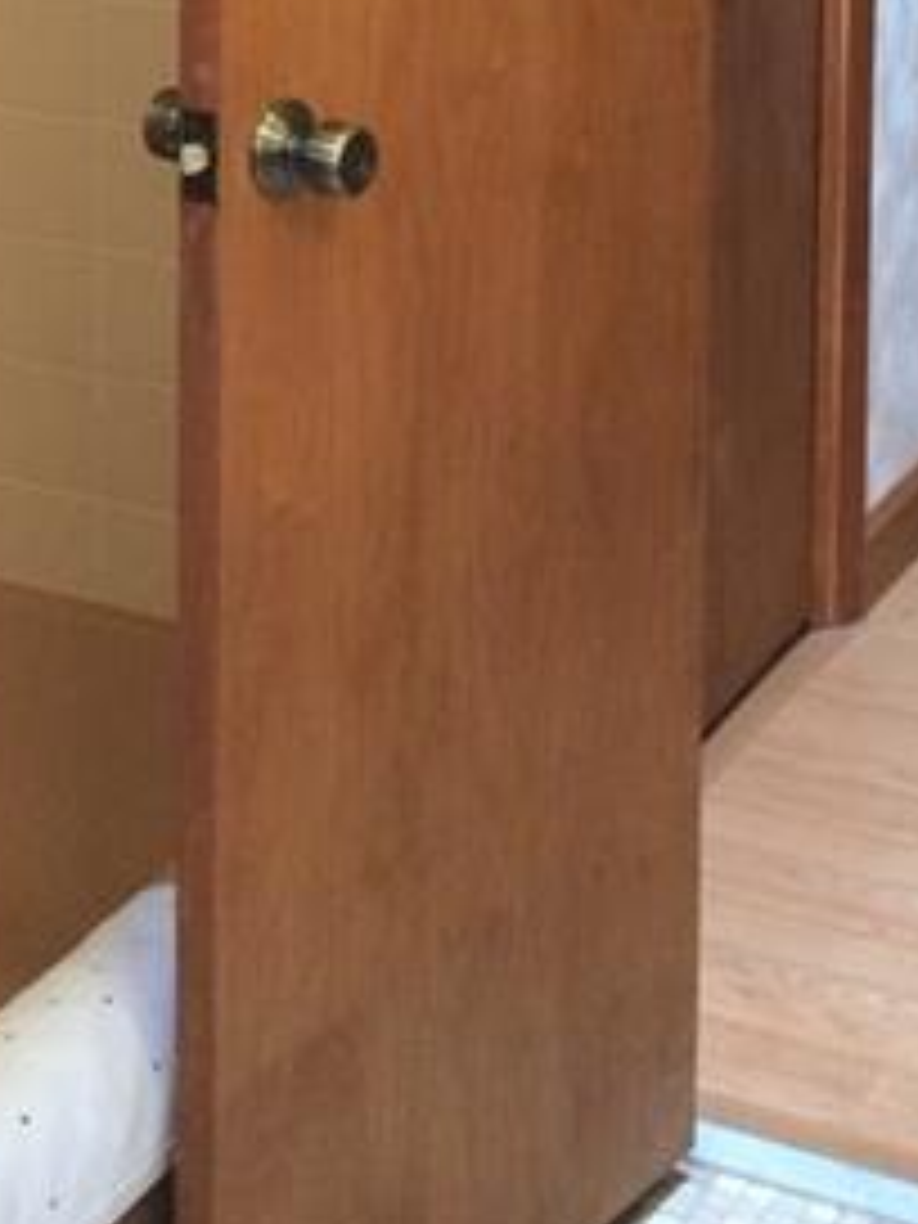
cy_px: -333
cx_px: 220
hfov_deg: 17.9
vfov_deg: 21.7
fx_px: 2899
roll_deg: +1.4
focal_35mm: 82
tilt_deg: -4.8
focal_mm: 4.15
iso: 125
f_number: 2.2
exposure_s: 1/30
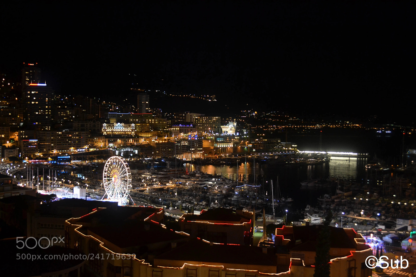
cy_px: 138
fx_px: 416
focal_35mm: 36
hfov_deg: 53.1
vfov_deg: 36.9
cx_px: 208
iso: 800
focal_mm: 24
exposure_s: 1/6
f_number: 4
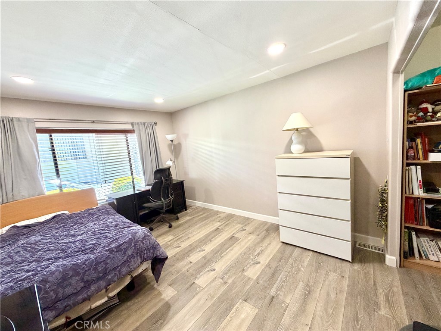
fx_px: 178
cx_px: 220
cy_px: 166
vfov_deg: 85.7
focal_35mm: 14
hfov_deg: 102.1
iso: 320
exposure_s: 1/120
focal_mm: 2.22
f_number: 2.2
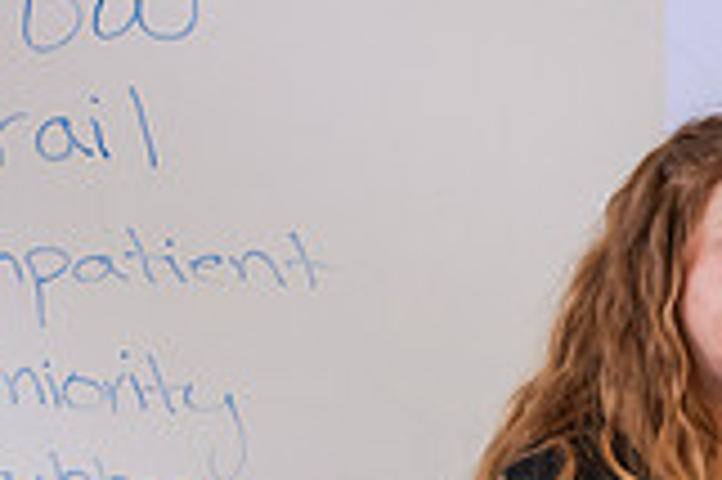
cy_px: 698
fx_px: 7373
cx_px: 910
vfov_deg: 3.7
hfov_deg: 5.6
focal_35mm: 368
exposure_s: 1/200
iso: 800
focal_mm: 102
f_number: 2.8
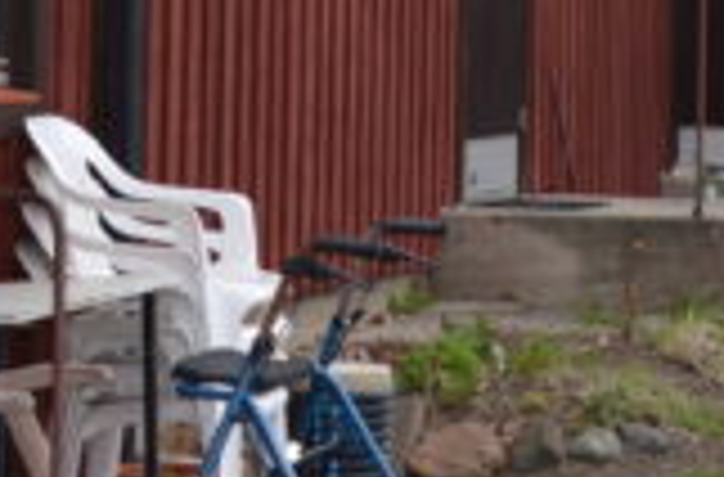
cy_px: -135
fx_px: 3446
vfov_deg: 7.8
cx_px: 872
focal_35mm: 172
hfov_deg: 11.7
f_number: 5.6
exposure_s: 1/200
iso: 100
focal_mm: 18
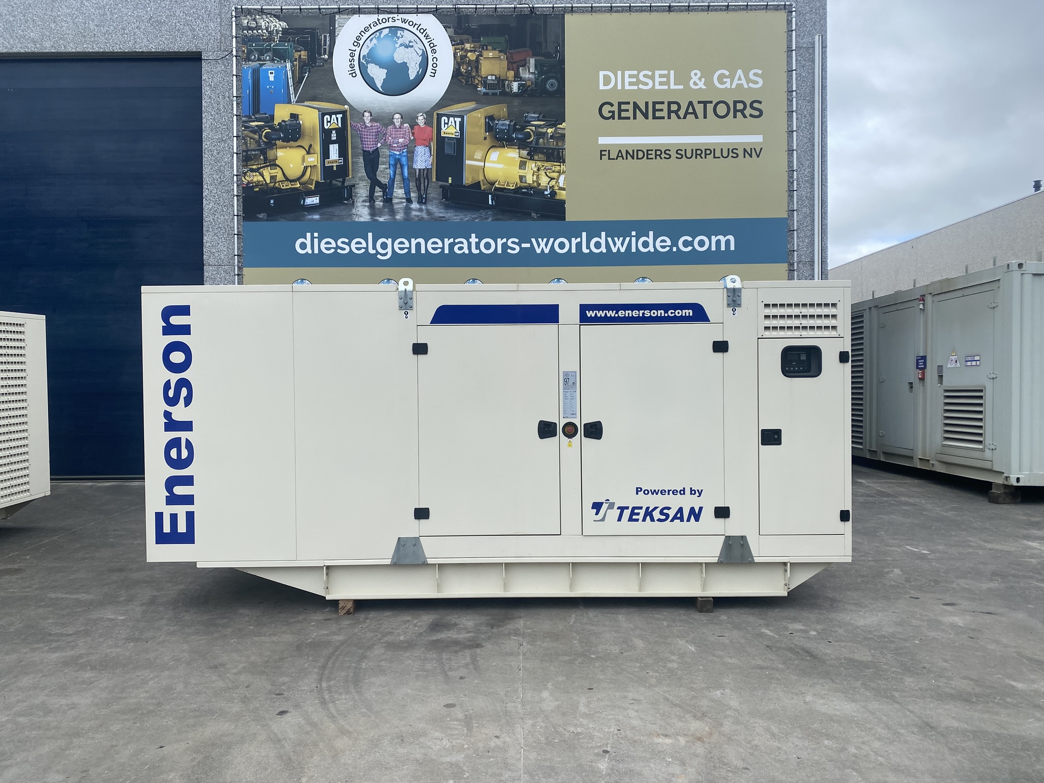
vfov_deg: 53.1
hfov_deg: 67.3
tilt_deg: +0.6
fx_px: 784
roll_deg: +0.5
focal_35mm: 26
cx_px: 522
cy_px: 392
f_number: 1.8
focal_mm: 4.25
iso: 32
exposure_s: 1/898
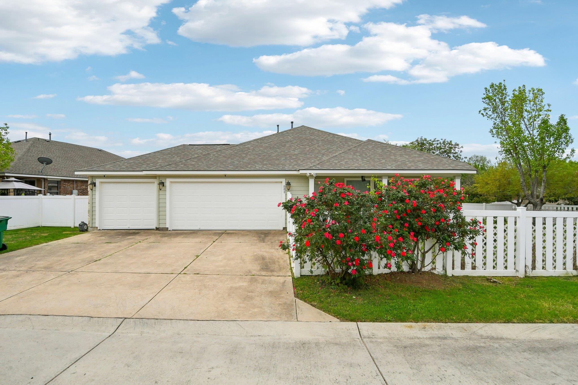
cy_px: 192
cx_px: 289
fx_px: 289
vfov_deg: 67.4
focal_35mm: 18
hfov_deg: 90.0
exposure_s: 1/1250
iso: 400
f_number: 8
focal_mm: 12
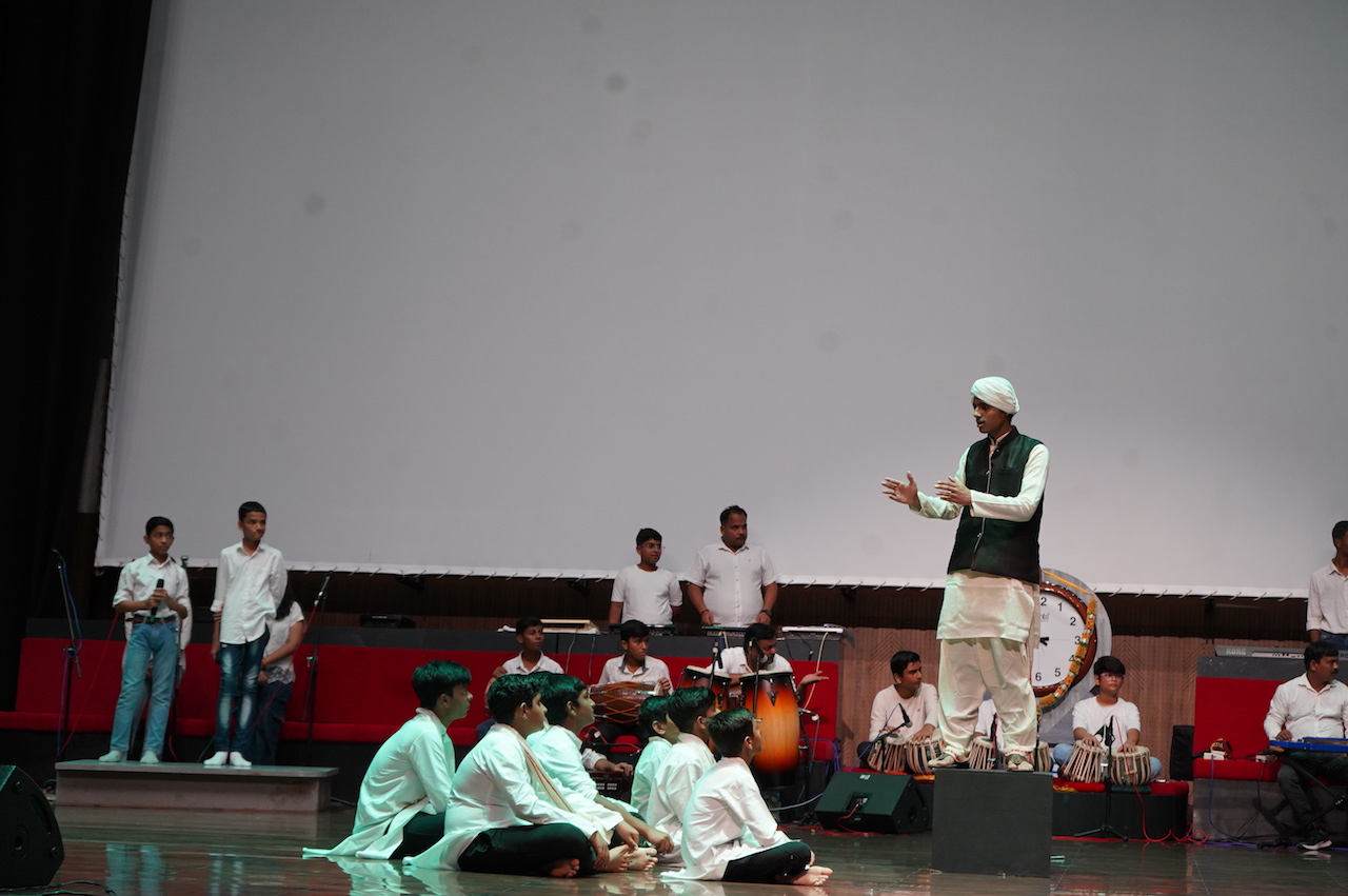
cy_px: 448
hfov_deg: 28.9
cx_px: 674
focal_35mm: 70
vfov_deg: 19.4
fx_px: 2619
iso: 2500
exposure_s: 1/160
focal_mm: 70
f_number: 5.6
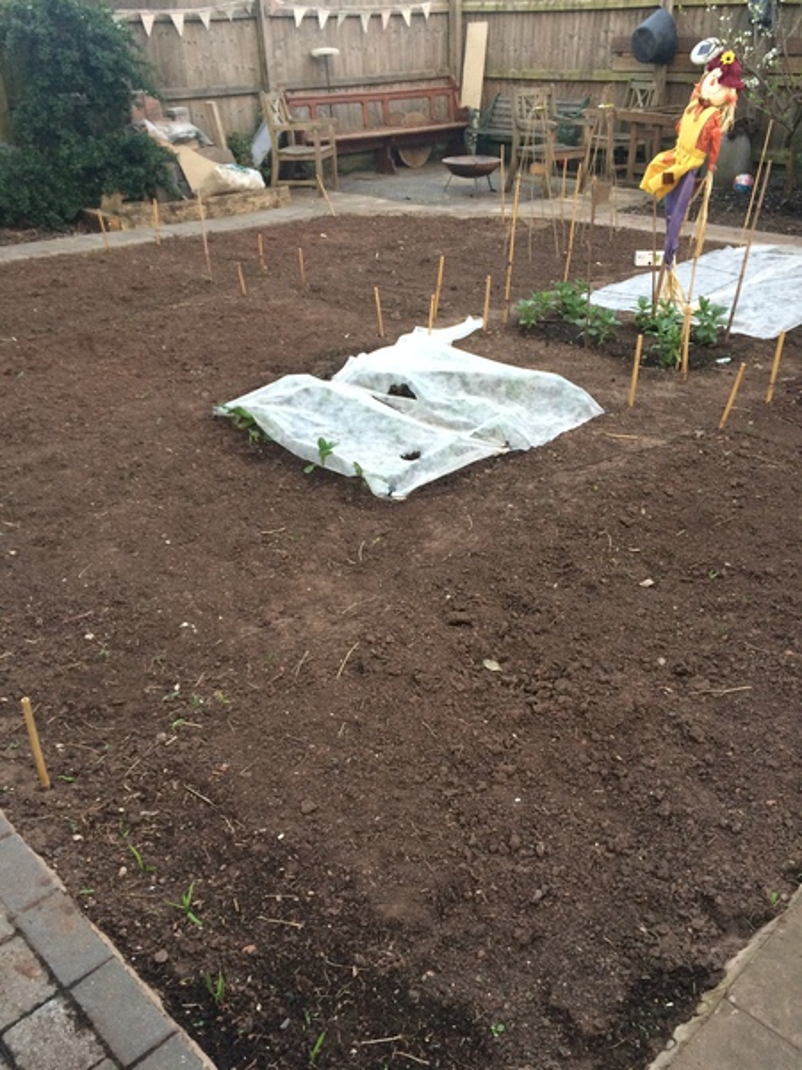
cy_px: 535
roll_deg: -0.4
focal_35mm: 29
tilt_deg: -30.4
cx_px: 401
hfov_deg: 48.2
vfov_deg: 61.7
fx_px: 896
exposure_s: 1/33
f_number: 2.2
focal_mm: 4.15
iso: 80
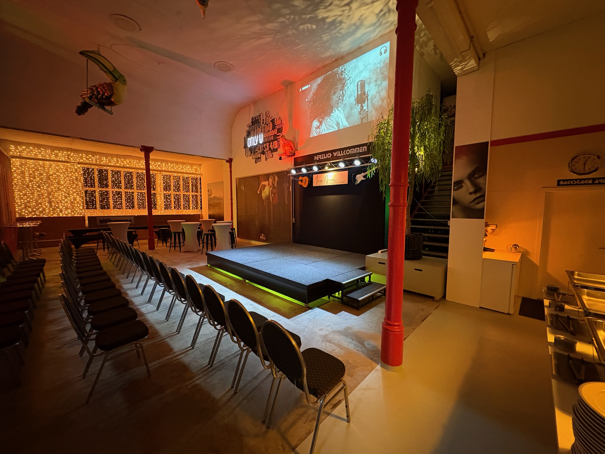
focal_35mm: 14
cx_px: 302
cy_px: 227
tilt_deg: -5.0
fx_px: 245
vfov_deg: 85.7
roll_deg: -0.6
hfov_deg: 102.1
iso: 1000
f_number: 2.2
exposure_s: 1/25
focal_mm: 2.22
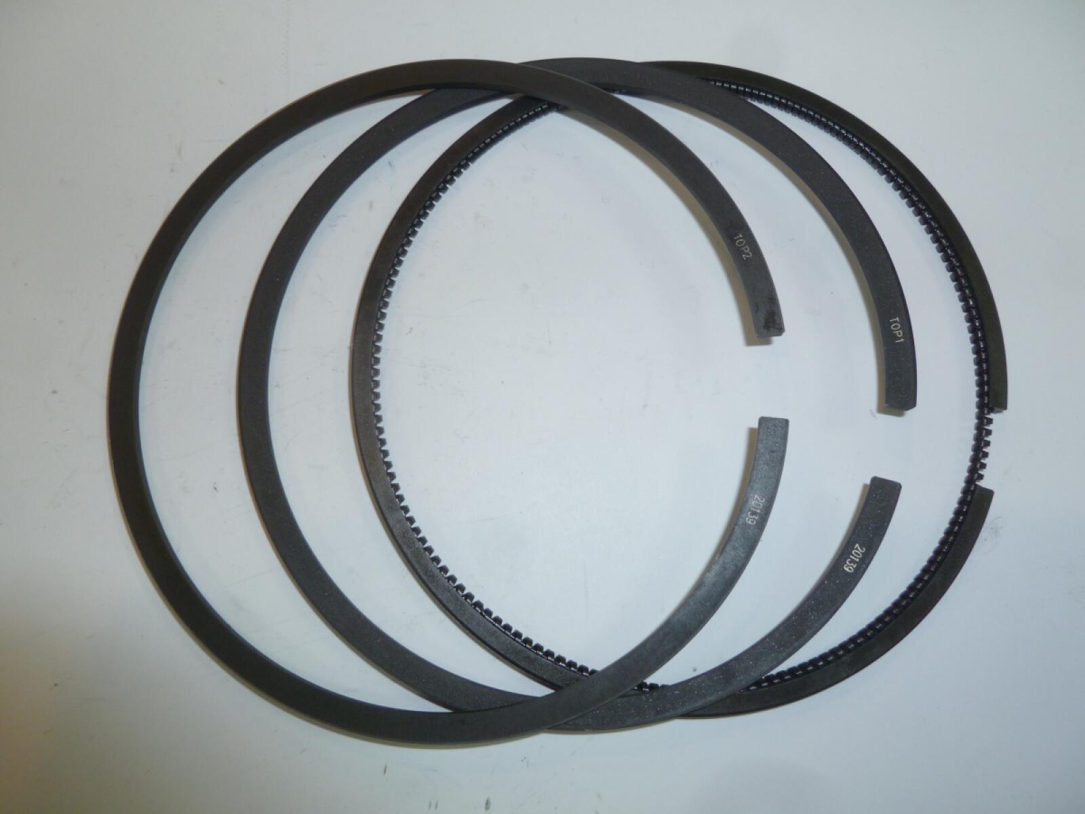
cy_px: 407
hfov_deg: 63.4
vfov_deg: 49.7
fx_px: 878
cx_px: 542
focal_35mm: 28
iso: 100
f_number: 3.3
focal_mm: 5
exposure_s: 1/30
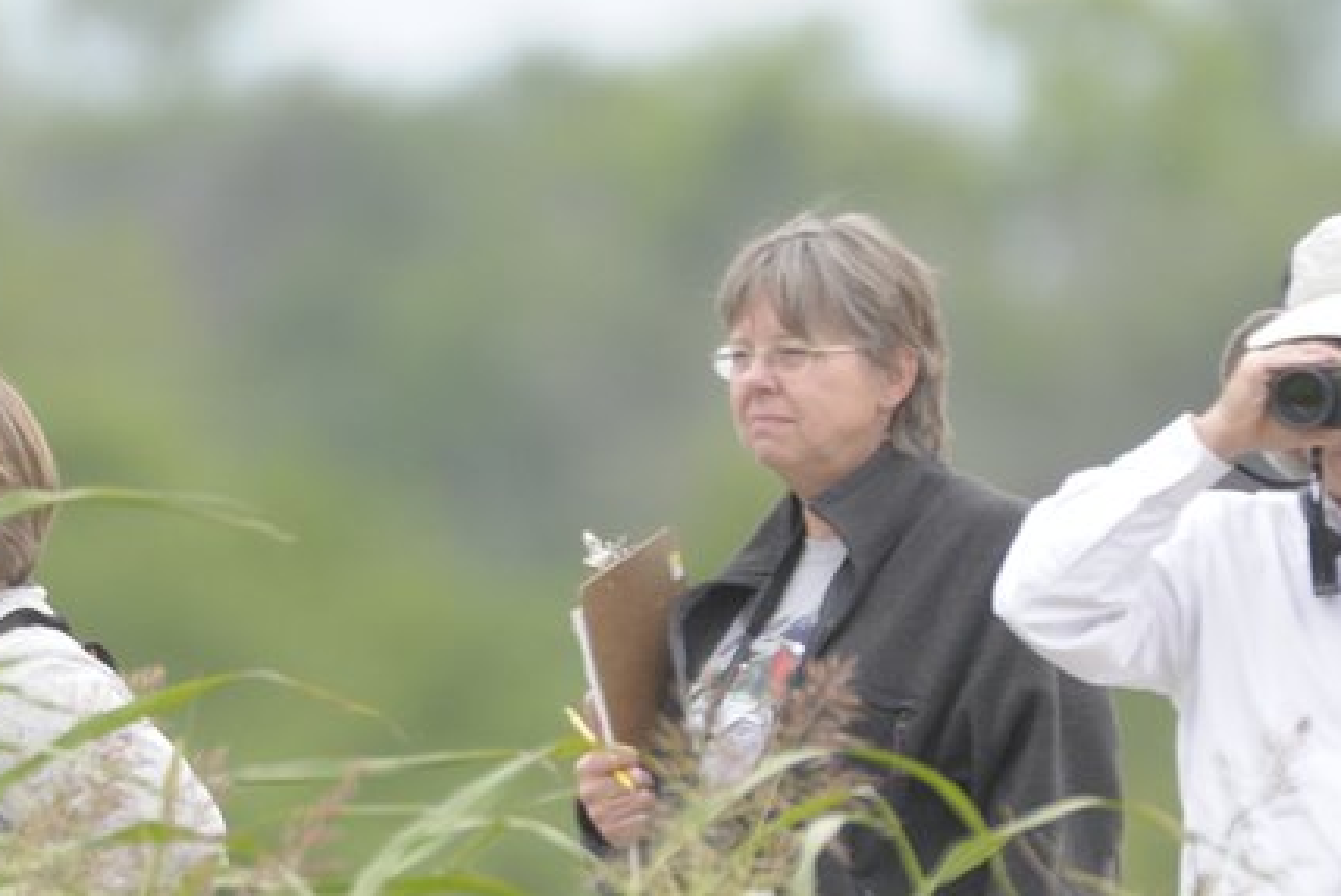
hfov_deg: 1.1
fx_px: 67876
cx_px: 329
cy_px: 799
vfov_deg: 0.8
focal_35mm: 1821
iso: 1600
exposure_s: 1/800
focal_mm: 650
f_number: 6.7
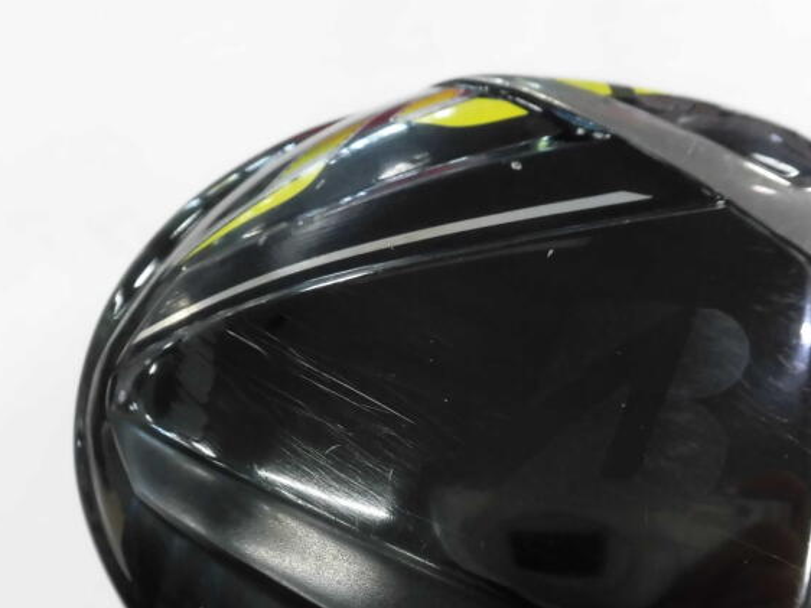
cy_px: 482
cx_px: 534
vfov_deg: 34.1
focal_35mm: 41
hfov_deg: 45.2
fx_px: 960
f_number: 3.1
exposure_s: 1/50
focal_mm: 4.3
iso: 250
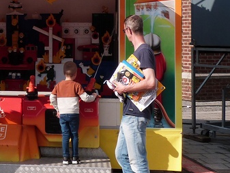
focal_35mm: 89
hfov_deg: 21.4
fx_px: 592
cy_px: 3
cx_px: 14
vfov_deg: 16.3
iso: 100
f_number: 5.6
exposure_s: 1/400
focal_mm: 5.3
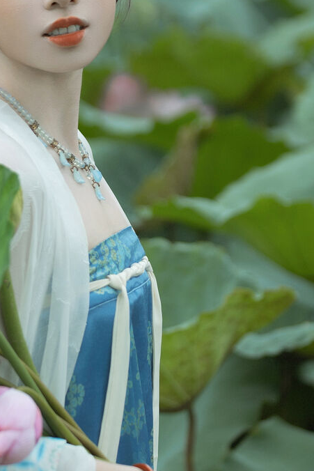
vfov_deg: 8.1
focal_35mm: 253
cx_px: 63
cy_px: 256
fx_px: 3308
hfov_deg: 5.4
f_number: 2.8
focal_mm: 95
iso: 100
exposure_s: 1/640
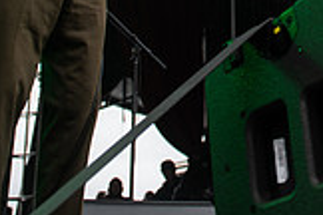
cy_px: -195
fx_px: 906
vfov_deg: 12.2
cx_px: 375
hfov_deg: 19.2
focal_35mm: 101
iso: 200
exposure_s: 1/160
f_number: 4
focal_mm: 24
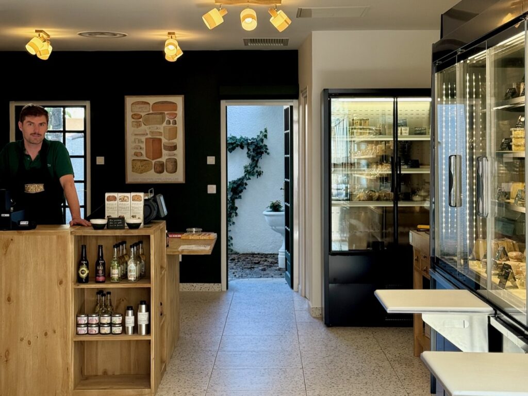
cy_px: 198
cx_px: 264
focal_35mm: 48
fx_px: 732
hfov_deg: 39.7
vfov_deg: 30.3
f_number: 1.78
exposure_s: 1/149
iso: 80
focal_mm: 6.76
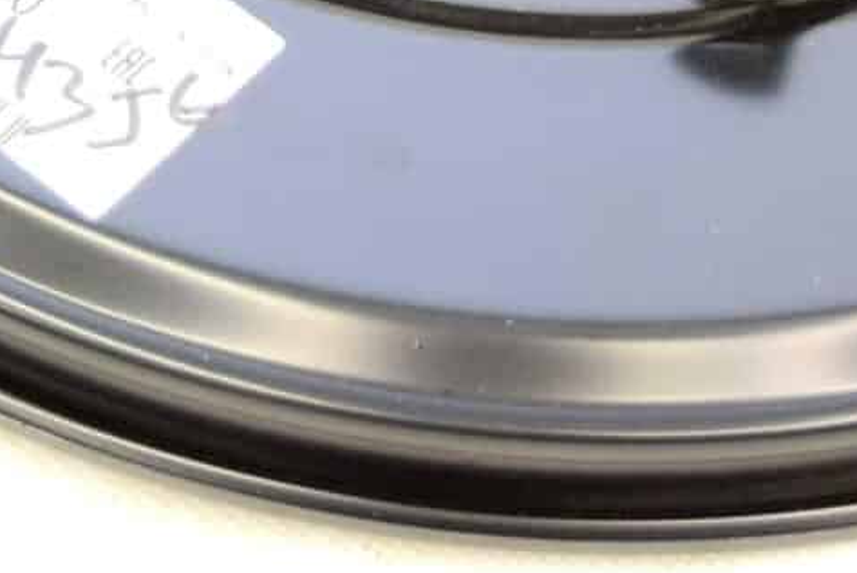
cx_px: 128
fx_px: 4793
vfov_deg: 6.6
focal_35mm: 201
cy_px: -539
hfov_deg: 10.2
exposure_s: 1/60
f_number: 4.2
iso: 400
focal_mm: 31
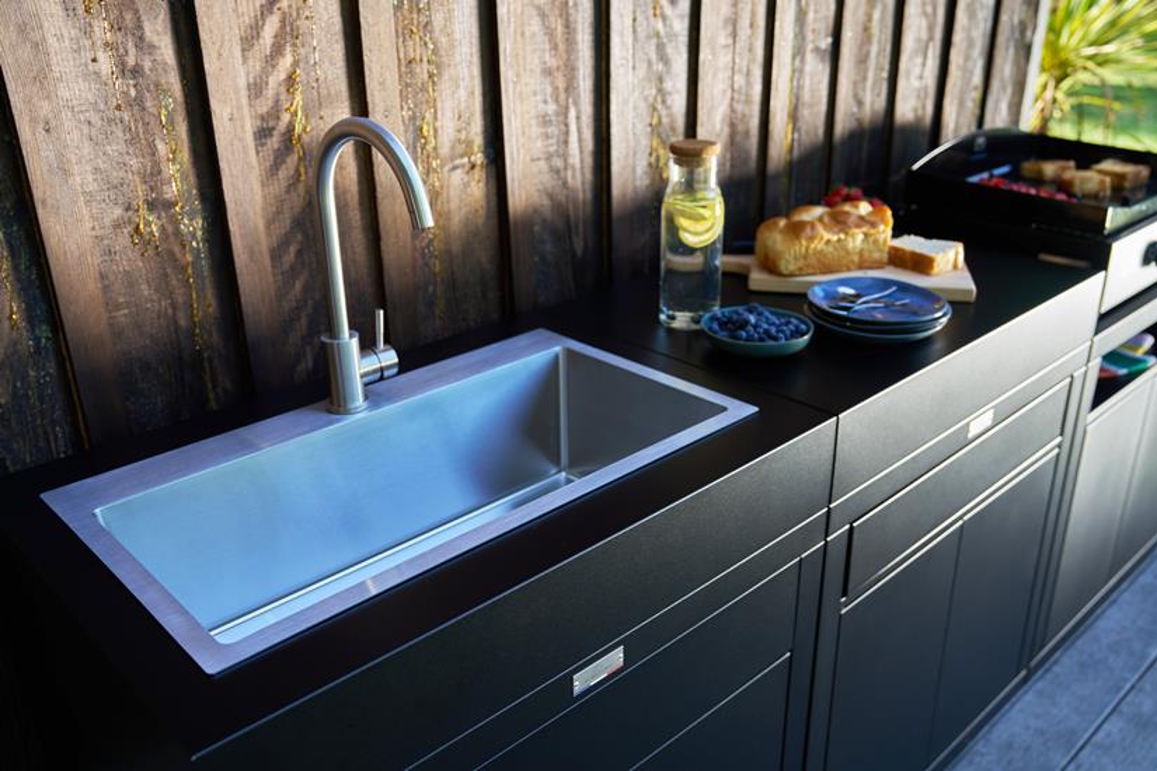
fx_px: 1028
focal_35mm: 32
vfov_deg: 41.1
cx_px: 578
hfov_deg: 58.7
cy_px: 386
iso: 100
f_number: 3.5
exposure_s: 1/100
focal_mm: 32
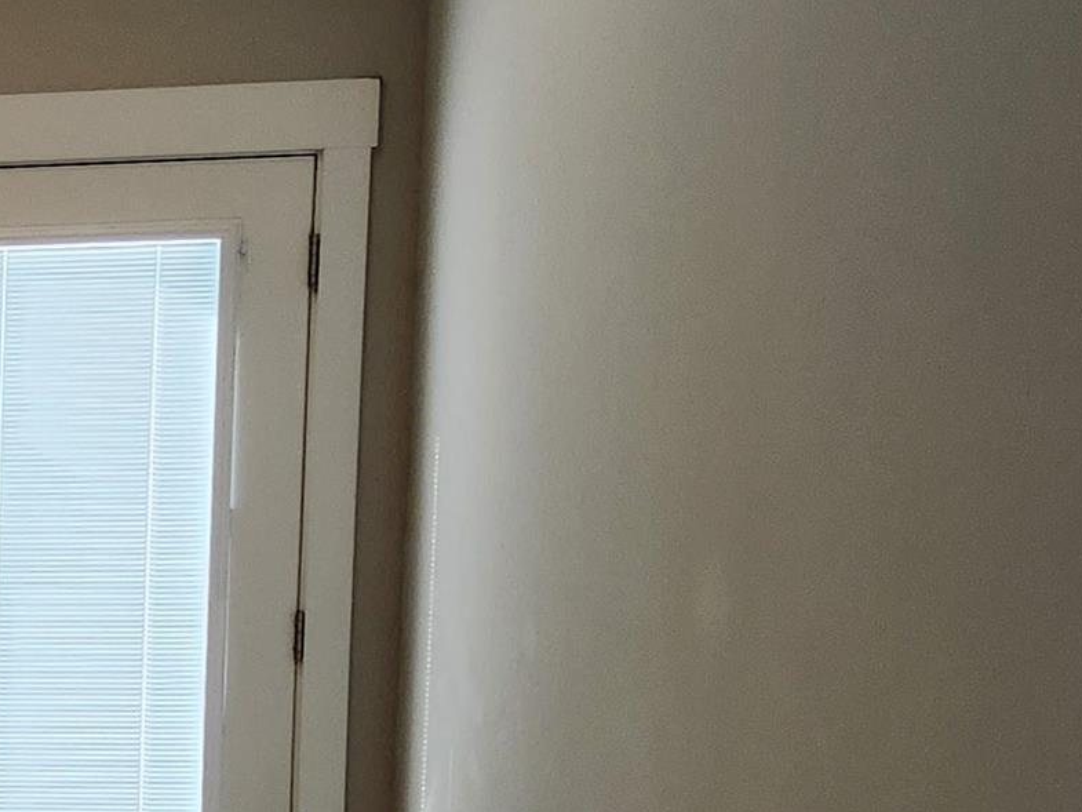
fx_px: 2814
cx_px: -983
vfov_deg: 16.1
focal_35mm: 90
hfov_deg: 17.0
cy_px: 783
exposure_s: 1/120
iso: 160
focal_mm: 5.54
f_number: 1.8
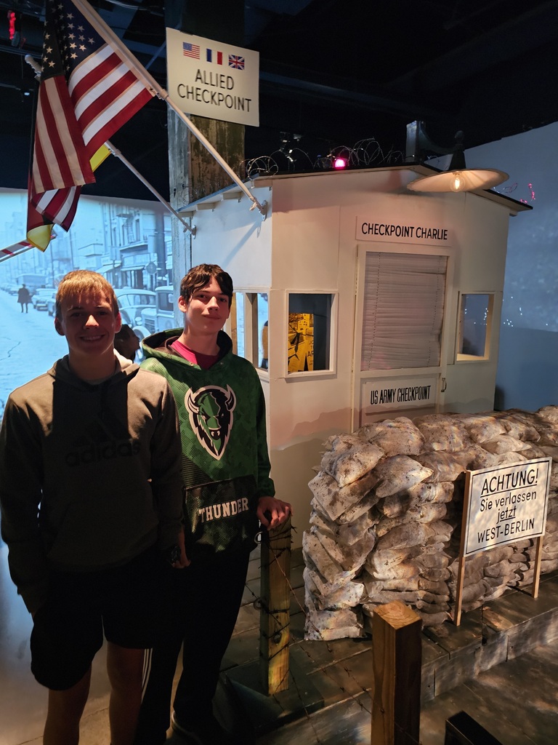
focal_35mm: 23
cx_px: 279
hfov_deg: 58.9
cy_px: 372
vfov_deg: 73.9
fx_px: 494
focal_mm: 6.3
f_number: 1.7
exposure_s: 1/15
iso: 1600
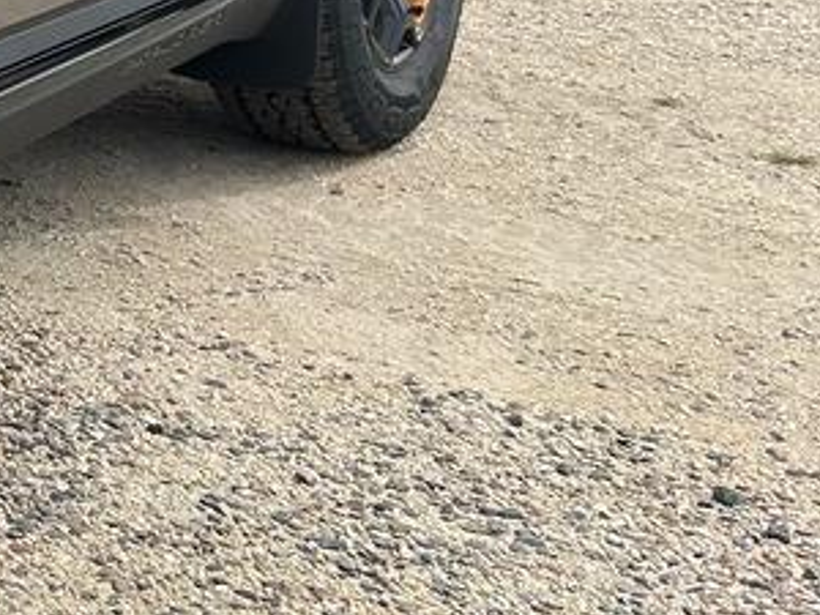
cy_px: -325
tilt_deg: -5.5
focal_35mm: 111
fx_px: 2629
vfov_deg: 12.6
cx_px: -866
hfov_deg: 14.4
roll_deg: +1.2
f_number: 1.5
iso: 50
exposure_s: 1/4115
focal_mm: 5.7
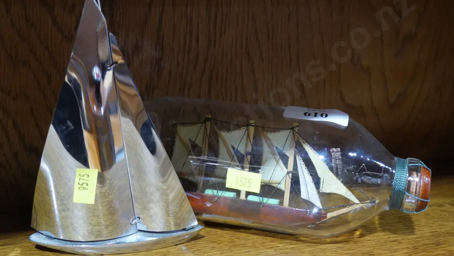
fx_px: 590
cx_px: 225
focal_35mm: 49
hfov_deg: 42.1
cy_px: 139
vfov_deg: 24.4
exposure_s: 1/60
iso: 2000
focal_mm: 22
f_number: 4.7
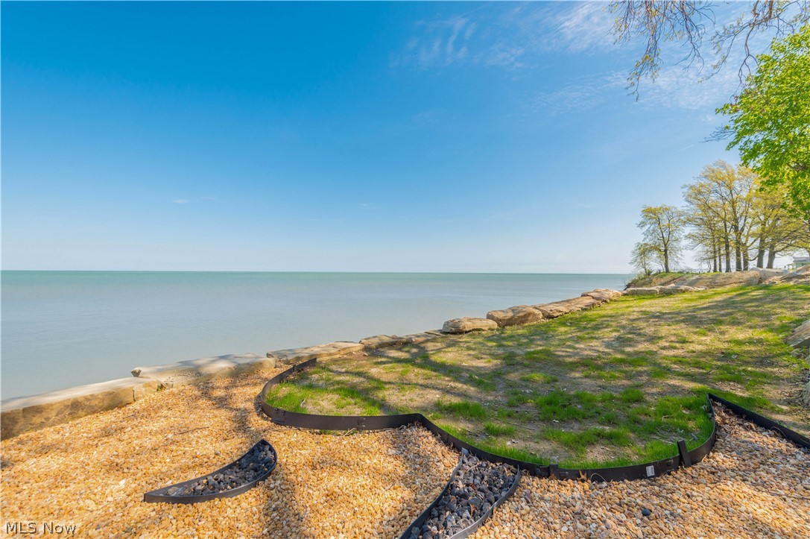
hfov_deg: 104.3
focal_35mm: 14
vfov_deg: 81.1
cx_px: 405
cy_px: 270
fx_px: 315
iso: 100
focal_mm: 14
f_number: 9
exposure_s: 1/400
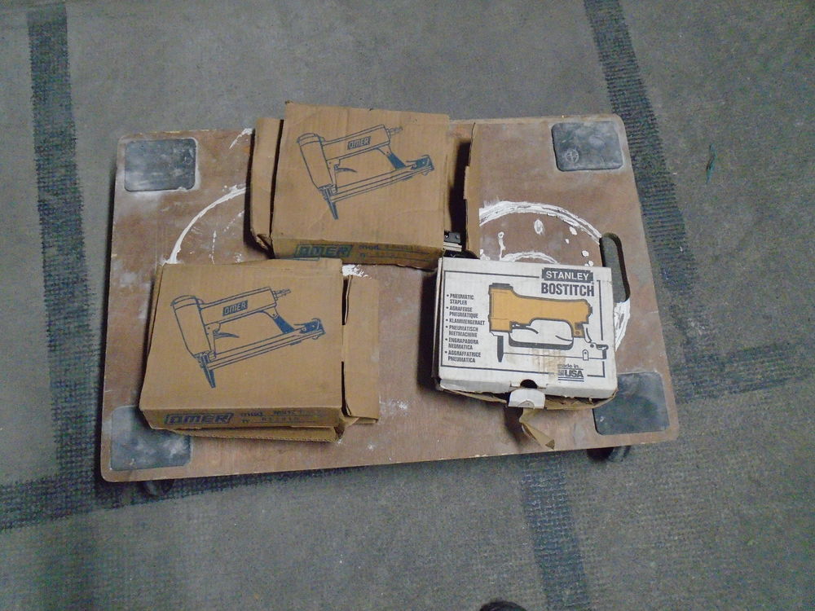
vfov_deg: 53.1
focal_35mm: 26
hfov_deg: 67.3
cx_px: 408
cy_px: 306
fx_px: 612
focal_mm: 4.6
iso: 800
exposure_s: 1/60
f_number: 3.2
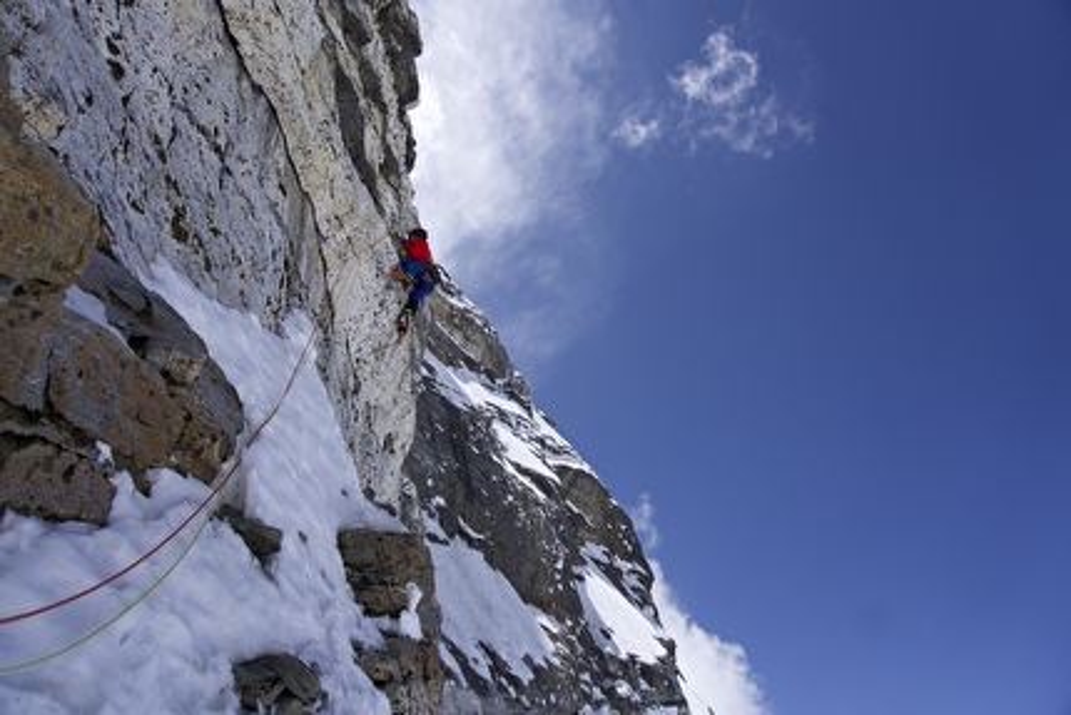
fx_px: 714
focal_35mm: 24
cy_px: 358
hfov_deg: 73.7
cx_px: 536
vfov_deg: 53.2
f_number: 5
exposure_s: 1/1000
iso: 100
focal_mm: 16
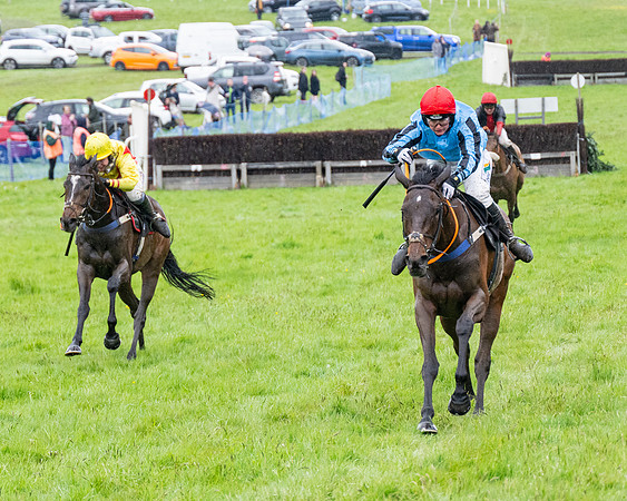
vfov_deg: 7.5
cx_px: 355
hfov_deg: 9.4
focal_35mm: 206
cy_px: 205
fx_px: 3815
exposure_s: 1/1000
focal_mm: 98
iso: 1000
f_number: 4
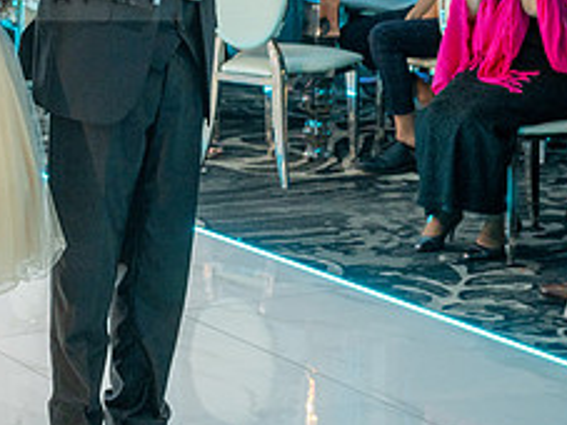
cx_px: -30
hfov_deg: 16.3
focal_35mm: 118
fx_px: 1932
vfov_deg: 12.3
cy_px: -39
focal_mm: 48
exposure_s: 1/125
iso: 1000
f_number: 5
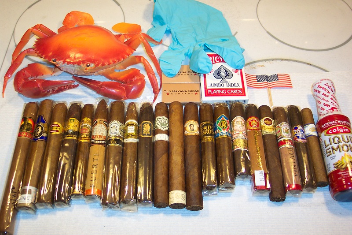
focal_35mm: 38
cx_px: 176
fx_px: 371
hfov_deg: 50.7
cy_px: 118
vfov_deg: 35.0
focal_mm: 8
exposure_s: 1/45
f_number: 2.8
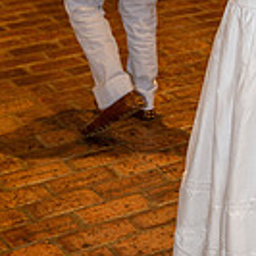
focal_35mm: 126
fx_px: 1054
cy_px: -44
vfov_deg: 13.5
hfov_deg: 13.7
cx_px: 253
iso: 1600
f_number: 5
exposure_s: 1/125
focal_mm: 44
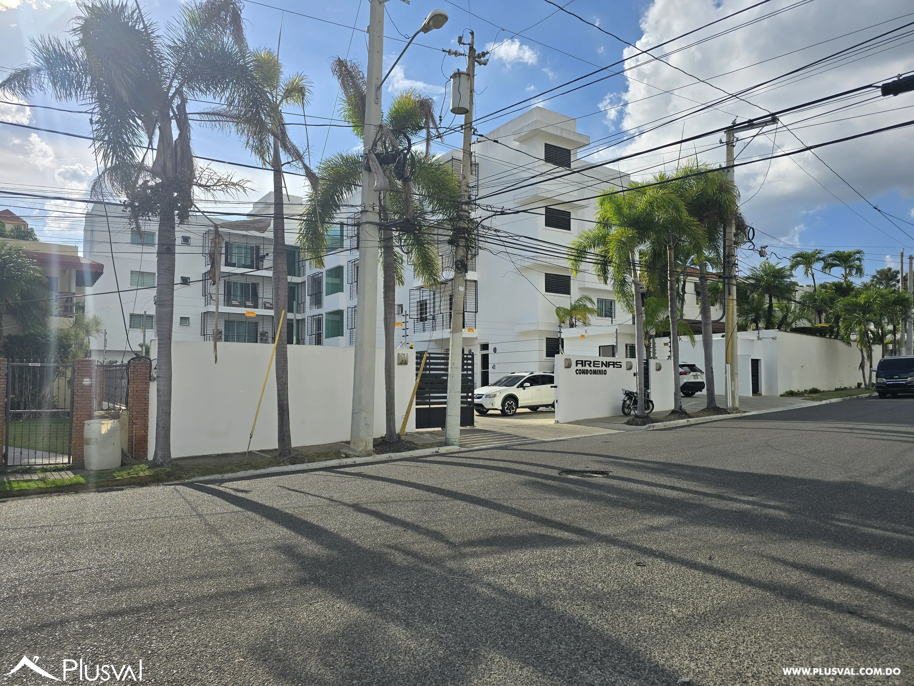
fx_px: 607
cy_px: 343
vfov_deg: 58.9
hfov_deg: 73.9
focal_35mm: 23
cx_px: 457
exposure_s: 1/1690
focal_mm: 6.3
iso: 12
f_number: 1.7
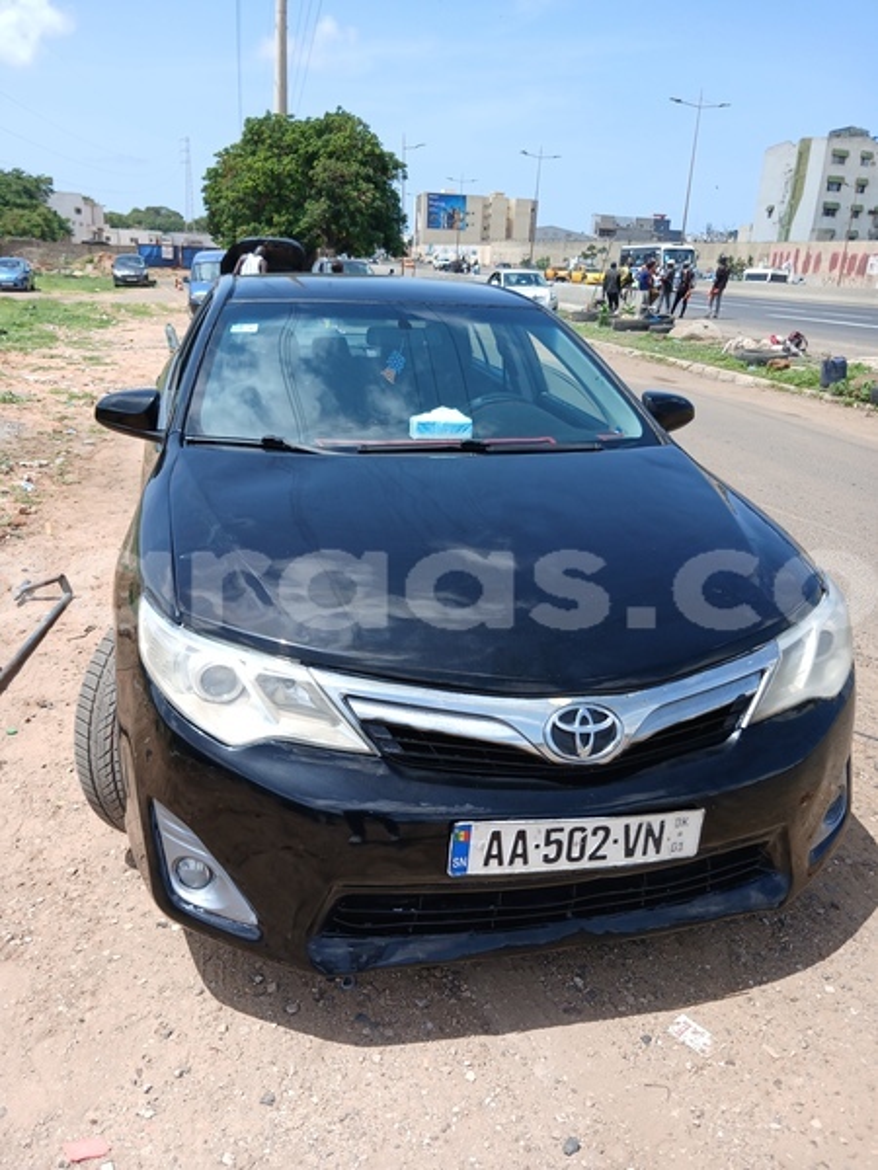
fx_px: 913
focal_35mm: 27
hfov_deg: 51.4
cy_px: 585
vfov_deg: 65.3
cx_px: 439
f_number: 1.8
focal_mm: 3.98
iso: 20
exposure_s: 1/370
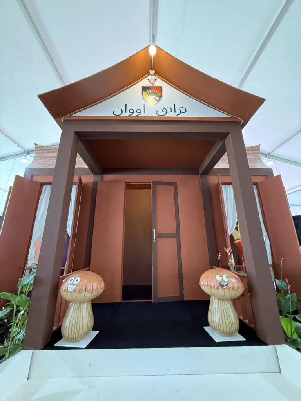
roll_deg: -1.2
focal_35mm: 14
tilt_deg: +17.0
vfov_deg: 102.1
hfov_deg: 85.7
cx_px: 150
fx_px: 162
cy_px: 200
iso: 640
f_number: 2.2
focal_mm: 2.22
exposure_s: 1/60
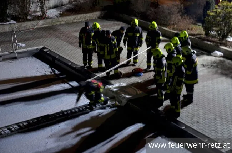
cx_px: 116
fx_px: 463
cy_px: 76
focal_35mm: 72
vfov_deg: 18.8
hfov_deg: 28.1
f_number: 5
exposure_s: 1/5
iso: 800
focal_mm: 48
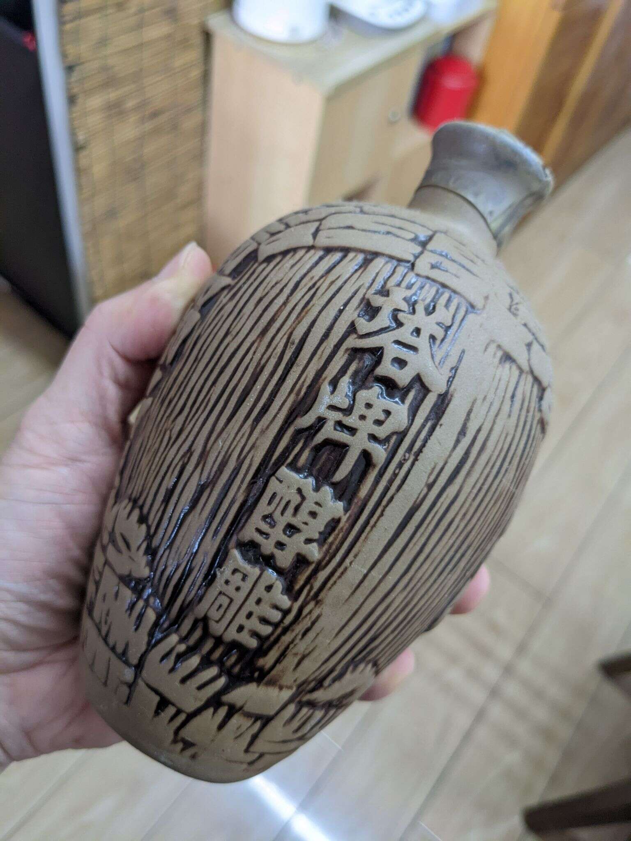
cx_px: 316
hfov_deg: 51.4
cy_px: 420
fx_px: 656
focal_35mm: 27
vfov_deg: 65.3
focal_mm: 4.38
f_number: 1.73
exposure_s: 1/41.1
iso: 209
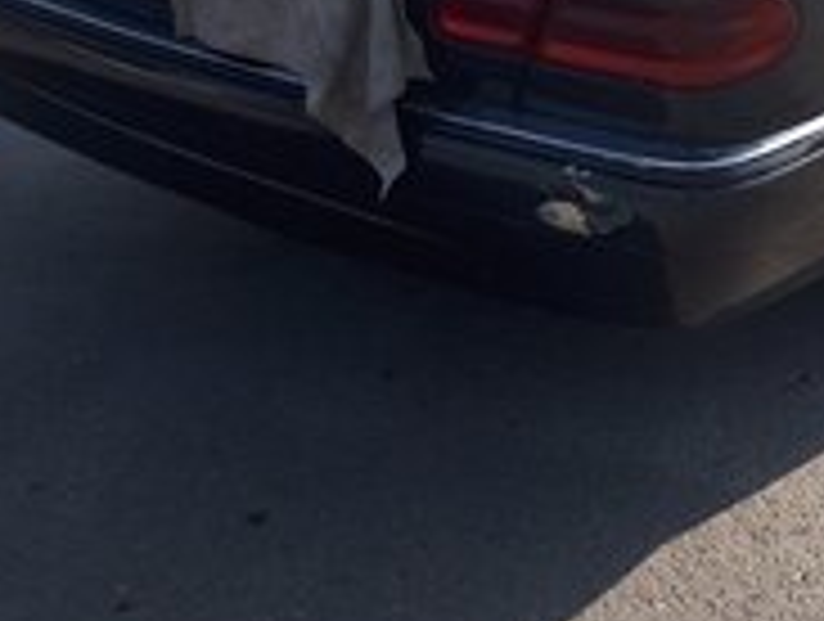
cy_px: -212
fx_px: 1741
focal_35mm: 73
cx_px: 725
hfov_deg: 25.9
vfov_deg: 18.6
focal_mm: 3.6
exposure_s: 1/782
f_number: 1.9
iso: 40
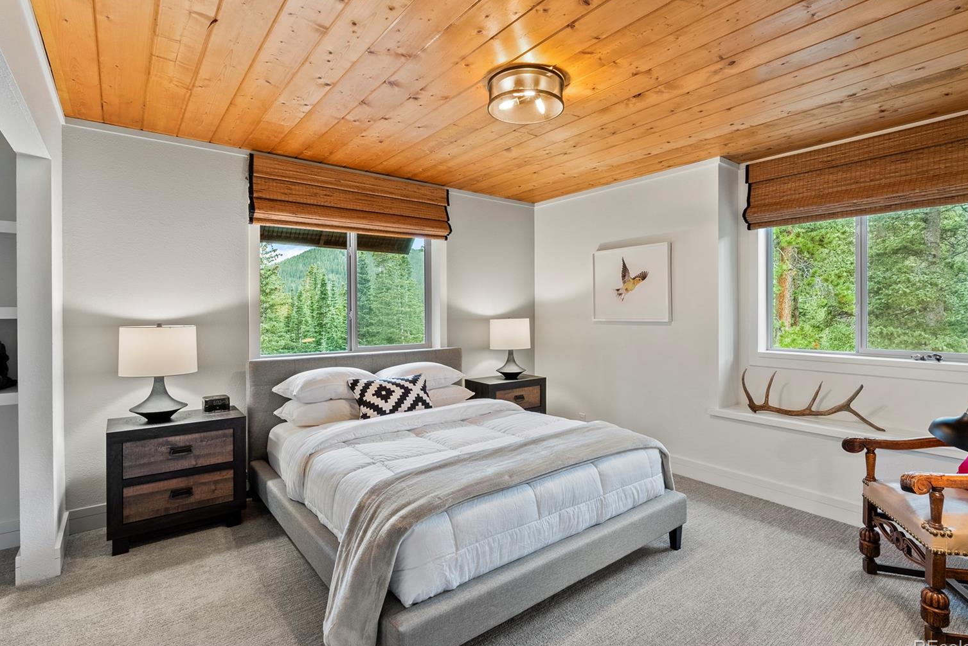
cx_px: 503
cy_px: 318
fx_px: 457
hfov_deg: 93.2
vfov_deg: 70.5
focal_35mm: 17
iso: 640
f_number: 9
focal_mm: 16
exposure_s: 1/1.25
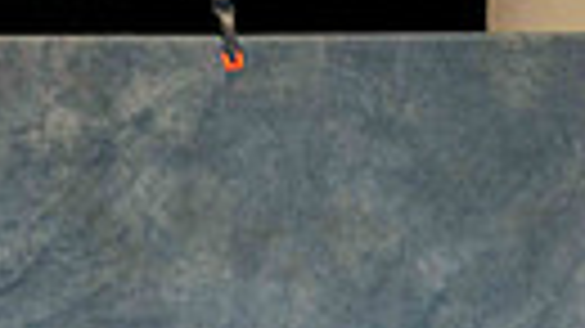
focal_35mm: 398
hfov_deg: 5.4
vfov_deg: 3.0
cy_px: 832
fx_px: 6171
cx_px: -432
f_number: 3.5
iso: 3200
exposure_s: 1/160
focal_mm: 85
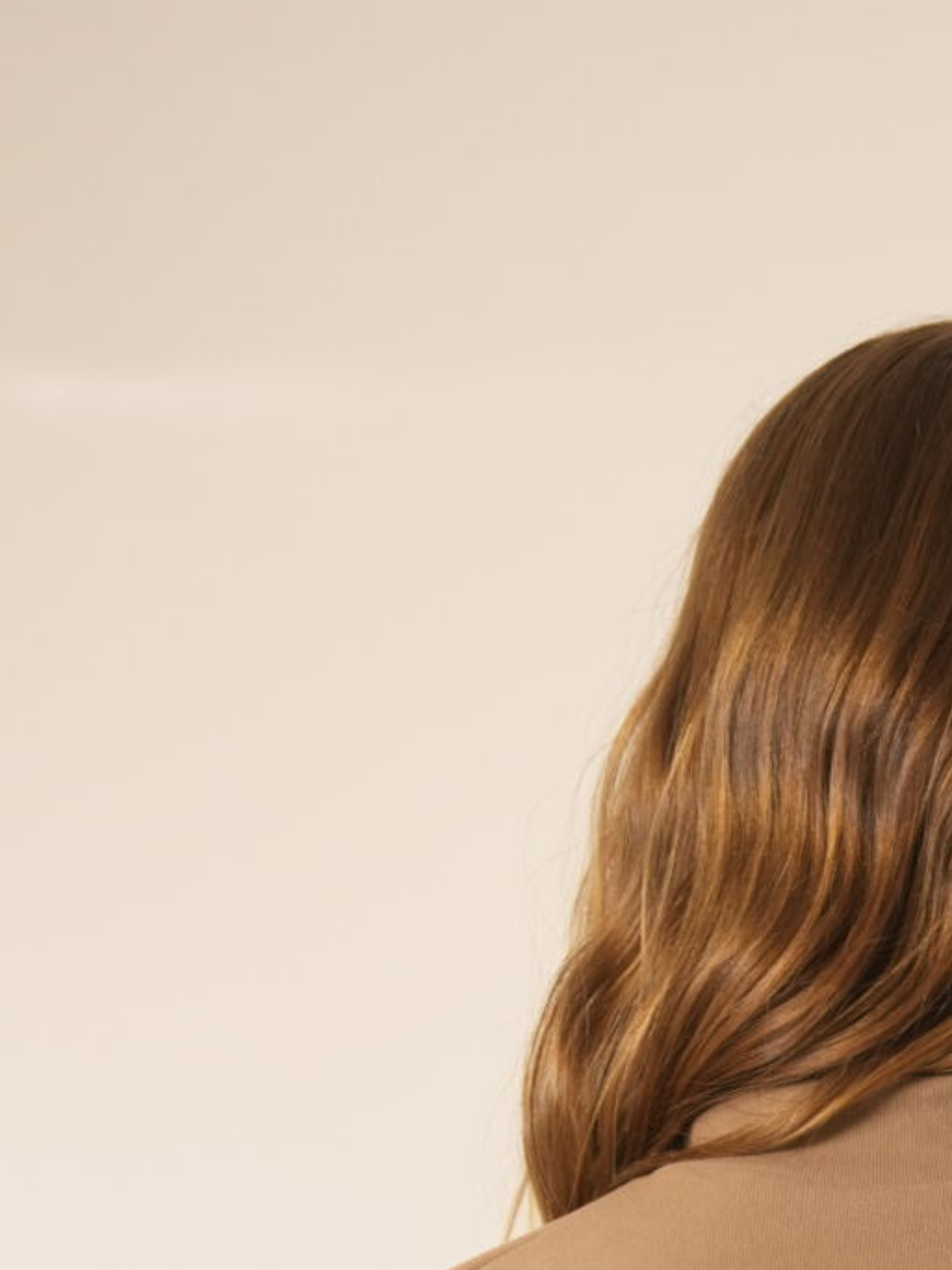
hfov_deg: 3.9
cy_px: 1563
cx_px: 870
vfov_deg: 5.2
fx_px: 14008
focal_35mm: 382
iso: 1250
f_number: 4
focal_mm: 151
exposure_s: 1/125
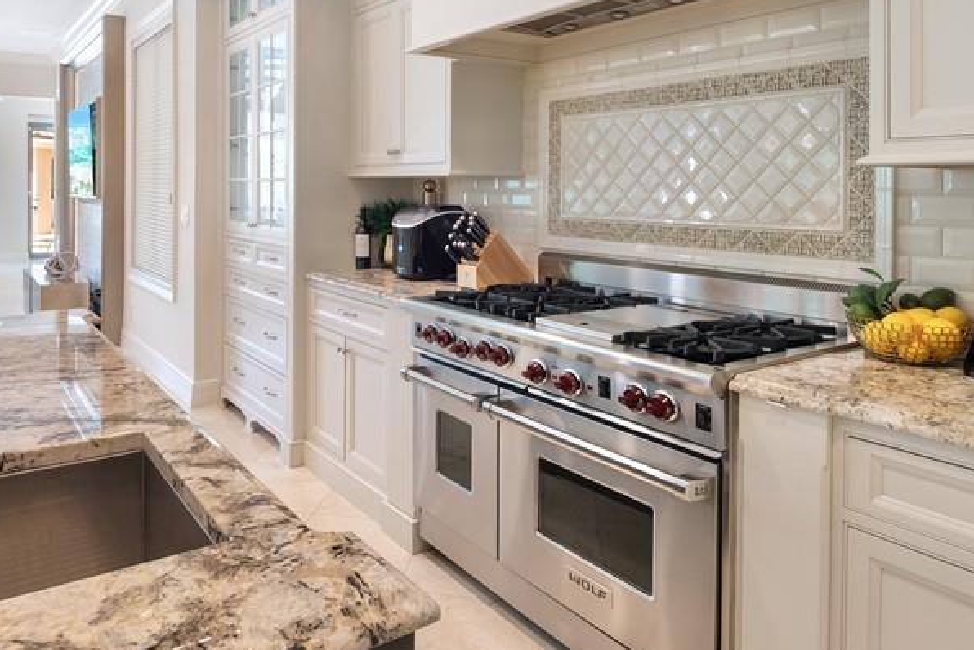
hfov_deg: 71.2
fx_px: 677
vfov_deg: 49.9
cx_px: 427
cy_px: 191
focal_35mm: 25
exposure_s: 1/3
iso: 200
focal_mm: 7
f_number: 7.1
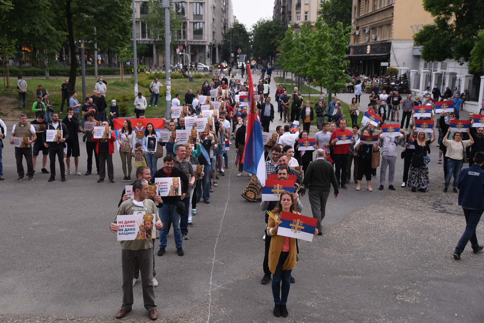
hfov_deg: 45.4
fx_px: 578
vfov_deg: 31.2
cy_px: 162
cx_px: 237
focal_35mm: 43
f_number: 4
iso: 320
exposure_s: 1/250
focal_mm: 42
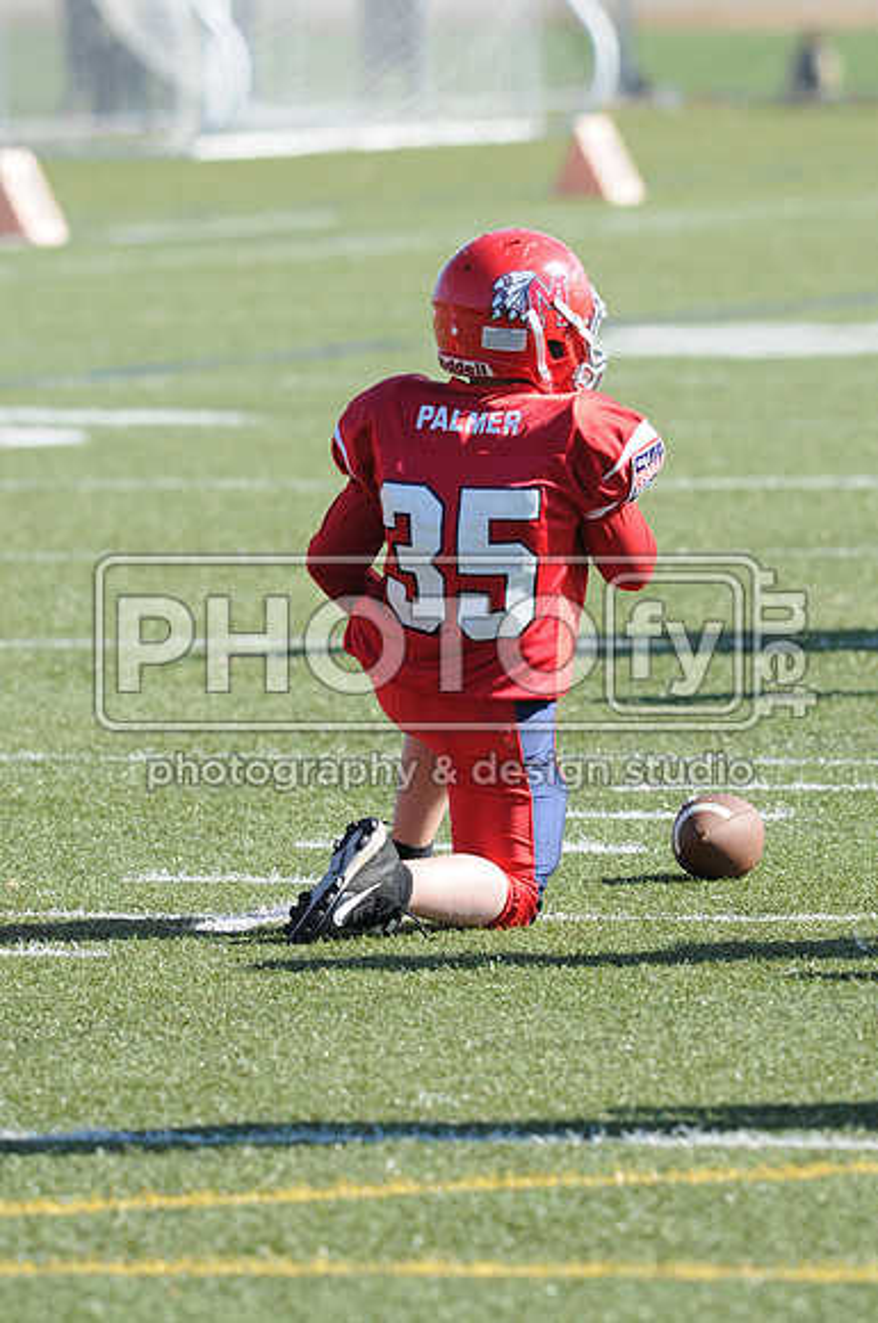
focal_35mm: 450
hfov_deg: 3.0
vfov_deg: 4.6
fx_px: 16511
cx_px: 439
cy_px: 662
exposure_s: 1/500
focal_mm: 300
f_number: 5.6
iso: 200
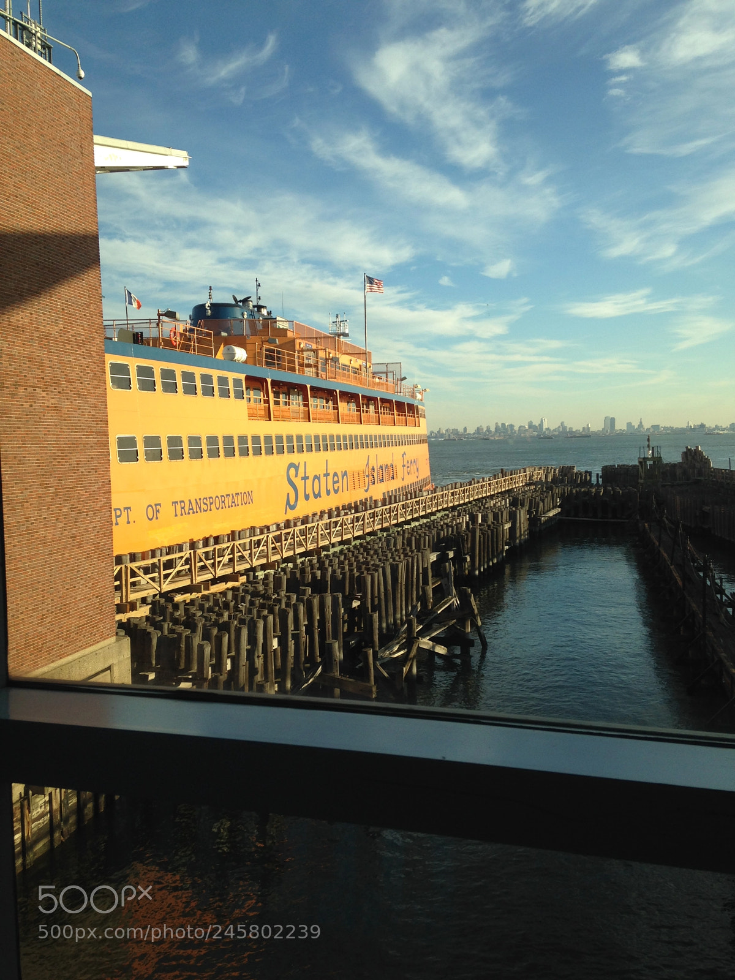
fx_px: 934
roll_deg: -0.6
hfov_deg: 42.9
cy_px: 490
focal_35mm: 33
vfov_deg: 55.4
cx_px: 368
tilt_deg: -2.9
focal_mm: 4.12
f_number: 2.4
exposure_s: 1/733
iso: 50
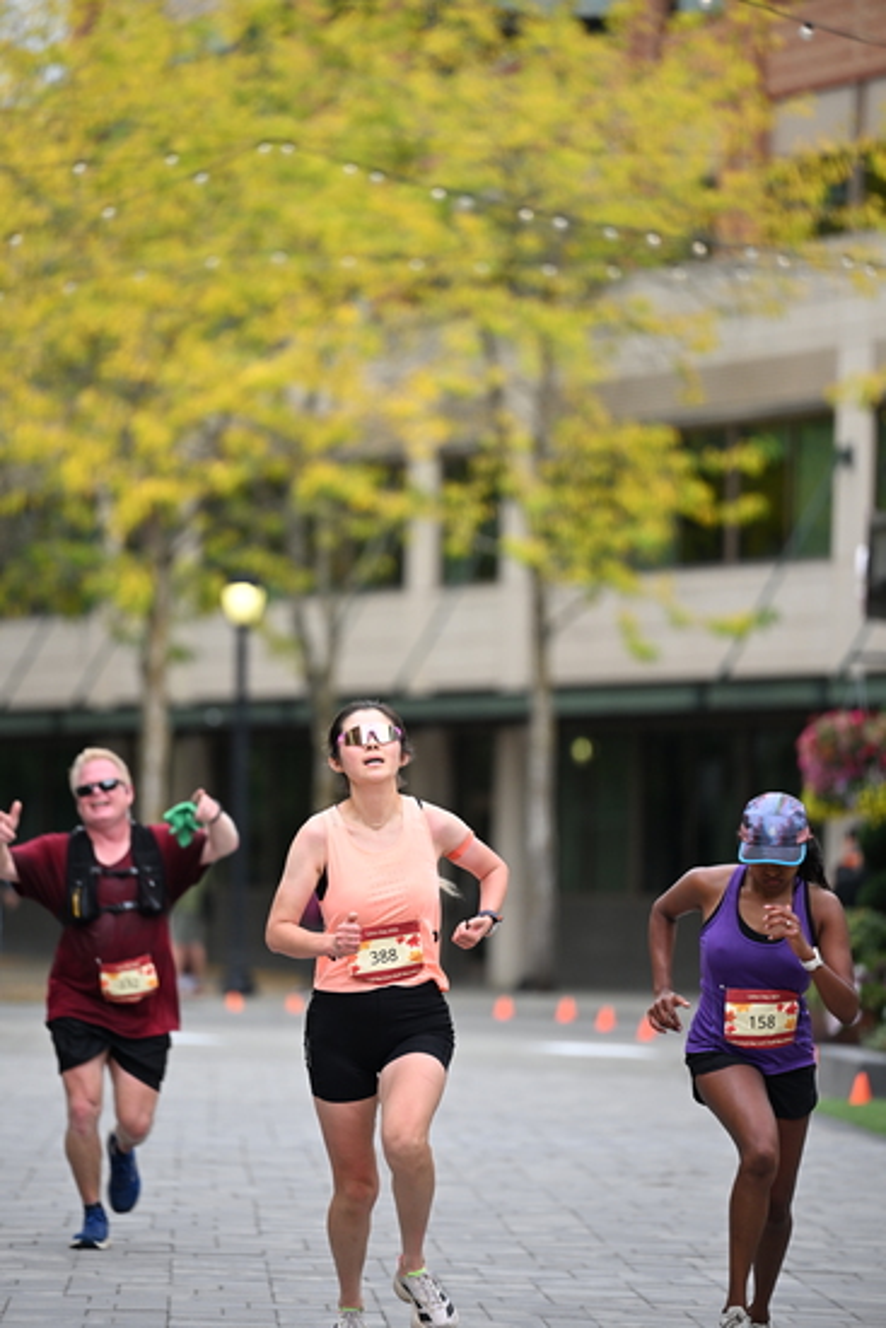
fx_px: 7009
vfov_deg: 10.8
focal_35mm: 190
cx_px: 443
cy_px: 664
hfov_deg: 7.2
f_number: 2.8
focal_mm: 190
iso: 640
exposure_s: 1/2000
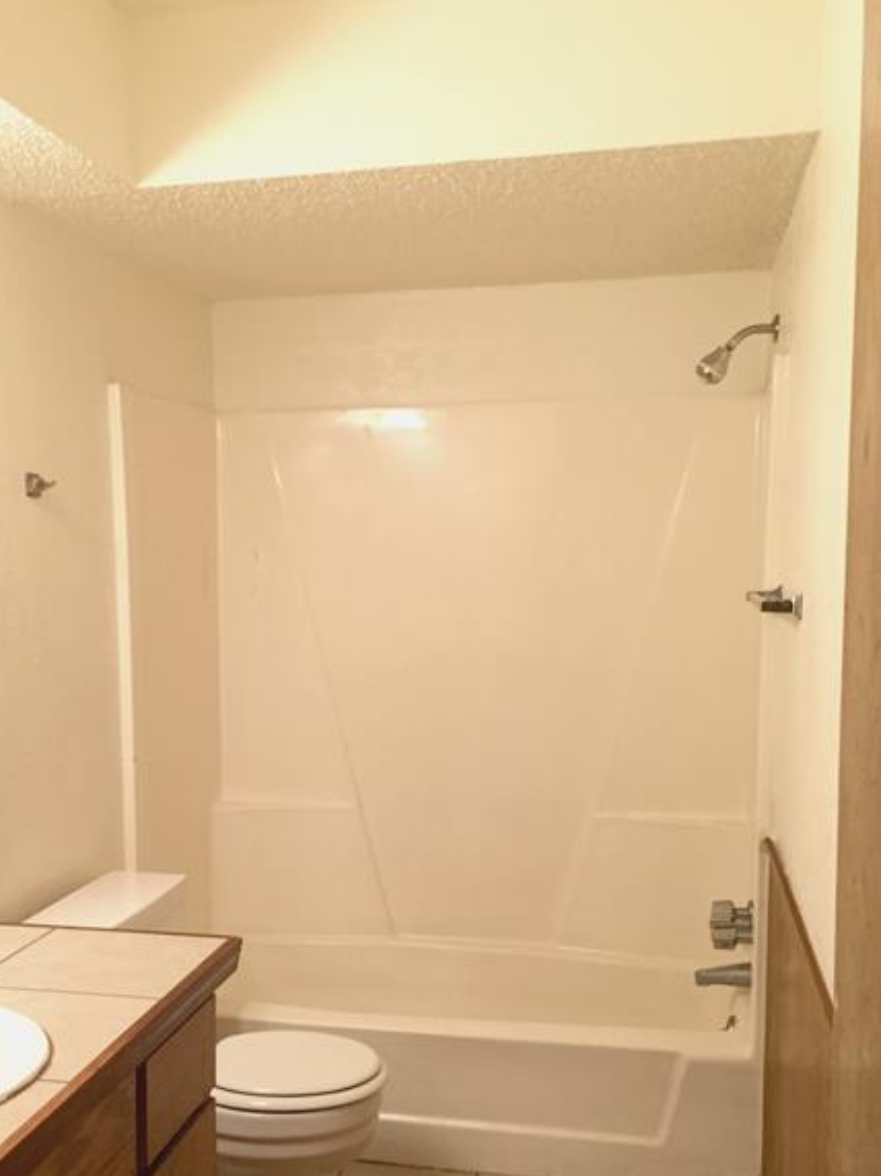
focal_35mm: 39
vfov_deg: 47.5
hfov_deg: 36.6
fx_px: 1324
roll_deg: +2.1
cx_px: 331
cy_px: 719
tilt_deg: -5.4
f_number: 2.2
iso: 125
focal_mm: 4.15
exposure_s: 1/30
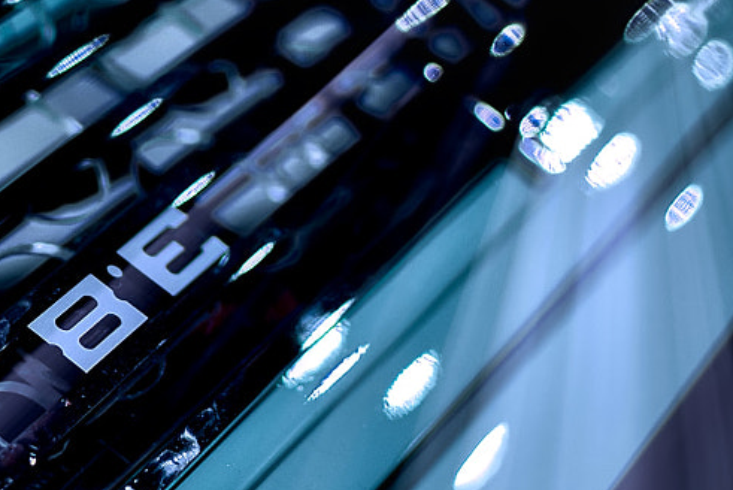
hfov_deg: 16.1
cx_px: -437
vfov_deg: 12.0
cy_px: 66
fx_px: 2322
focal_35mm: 114
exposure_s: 1/40
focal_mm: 35
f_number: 1.4
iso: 160
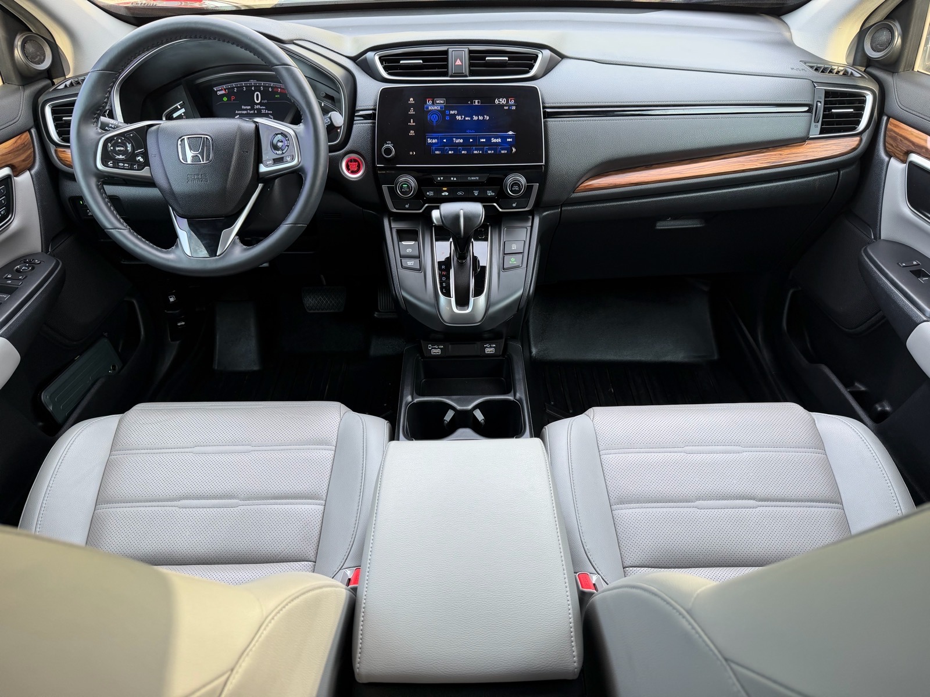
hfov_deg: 71.6
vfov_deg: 56.8
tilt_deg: -41.2
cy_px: 348
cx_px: 465
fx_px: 645
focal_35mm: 24
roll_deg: +2.7
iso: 100
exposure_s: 1/121
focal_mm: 6.76
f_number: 1.78
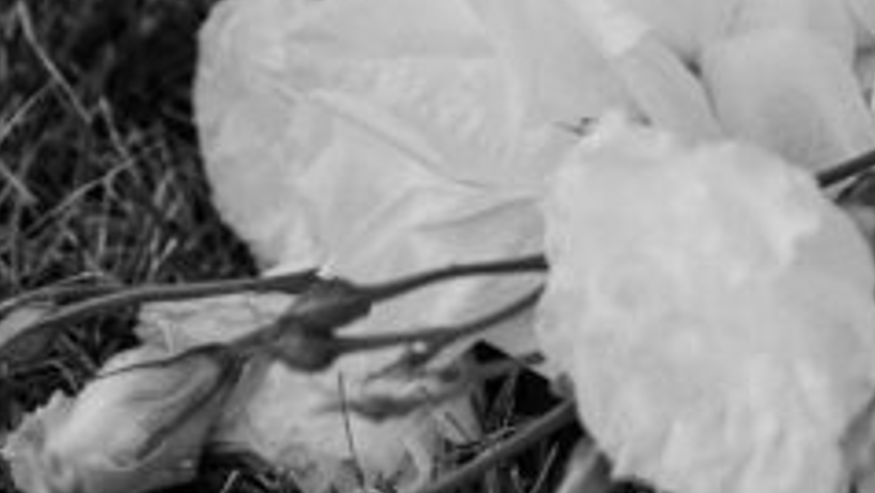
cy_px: -1266
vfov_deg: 5.0
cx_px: 1064
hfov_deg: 9.4
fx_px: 5222
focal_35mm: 225
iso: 100
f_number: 2.8
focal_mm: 50
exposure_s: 1/2500
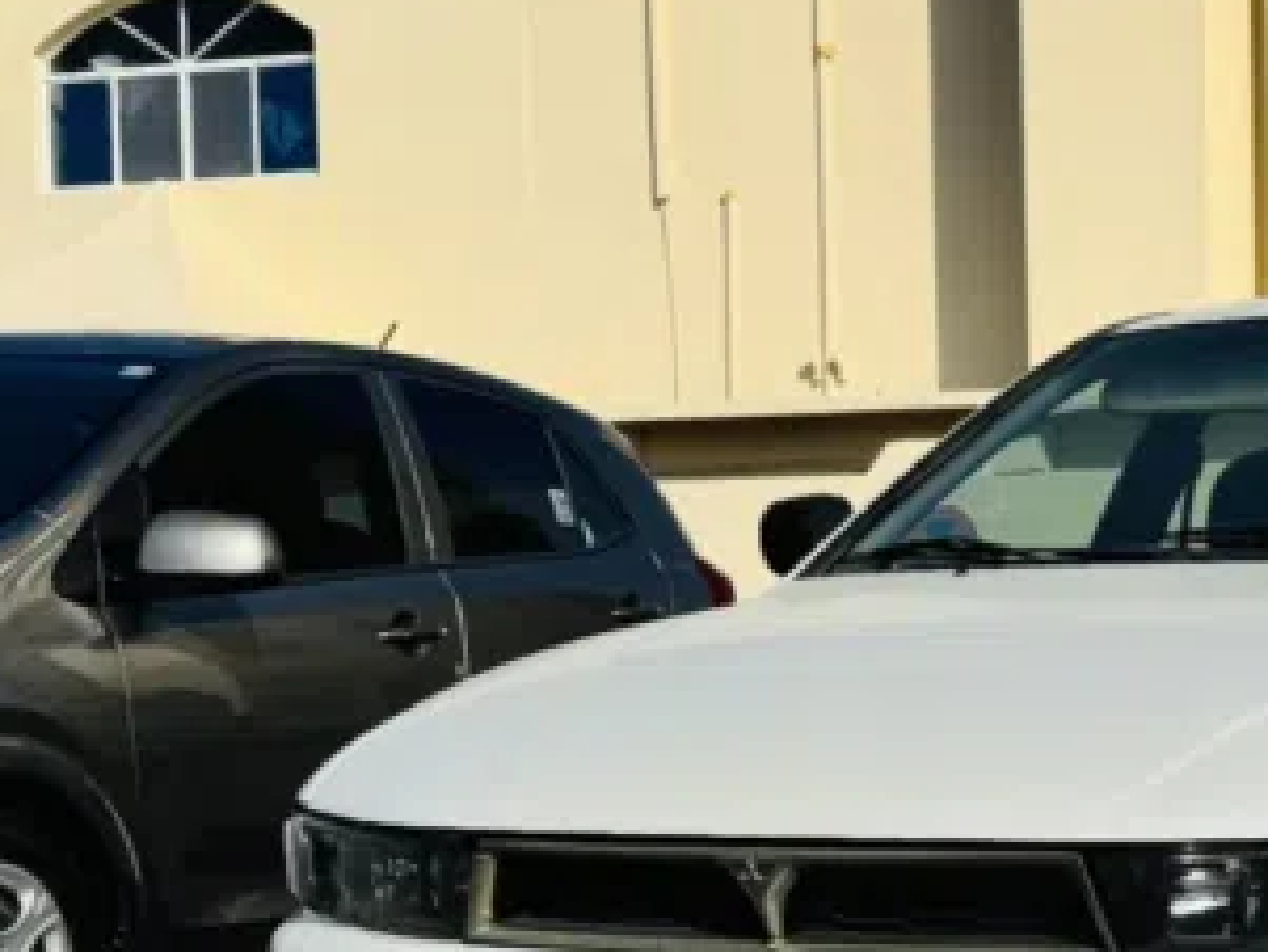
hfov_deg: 34.7
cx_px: 1213
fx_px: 1869
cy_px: 885
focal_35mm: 51
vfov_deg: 27.4
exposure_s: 1/9009
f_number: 1.78
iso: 80
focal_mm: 6.76
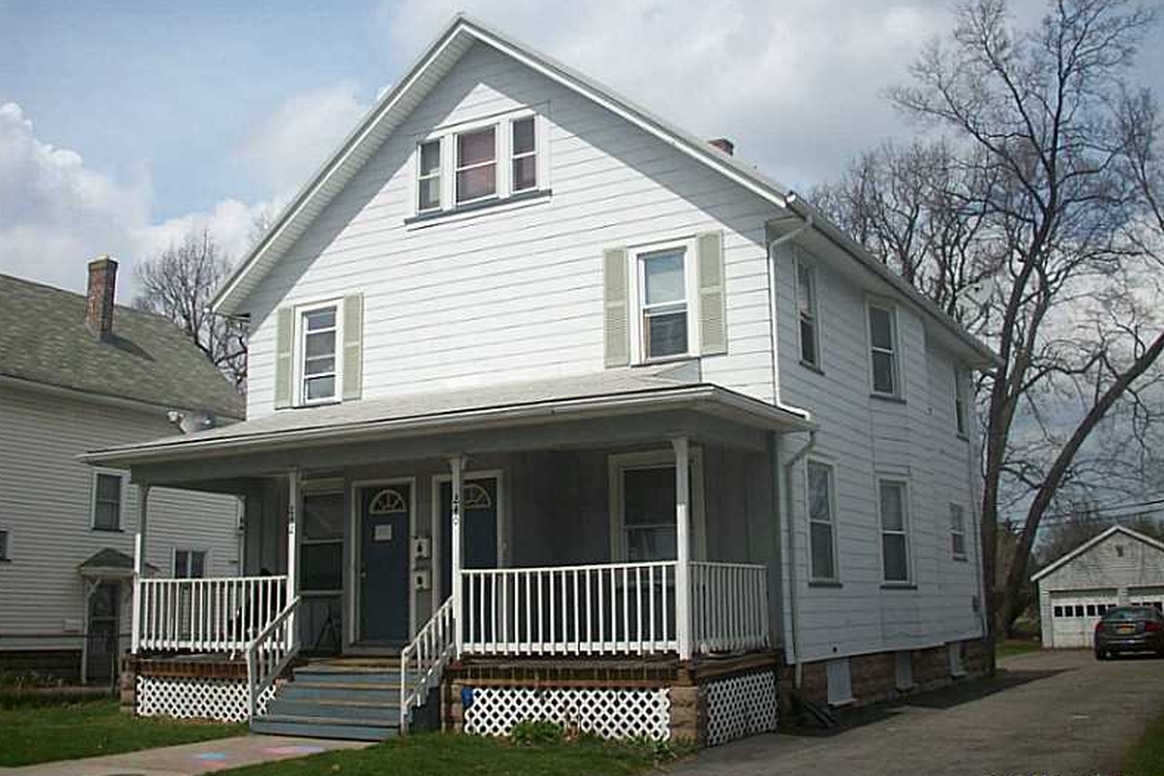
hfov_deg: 49.6
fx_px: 1261
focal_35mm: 39
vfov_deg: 34.2
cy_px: 364
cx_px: 580
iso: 80
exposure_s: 1/563
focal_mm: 6.2
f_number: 5.6
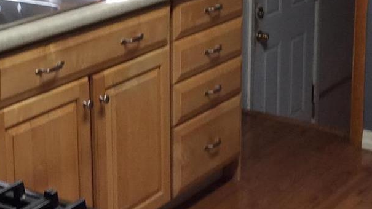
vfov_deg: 13.0
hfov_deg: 23.1
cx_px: 141
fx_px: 907
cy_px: 16
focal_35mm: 92
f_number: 2.4
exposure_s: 1/24
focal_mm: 3.3
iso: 64
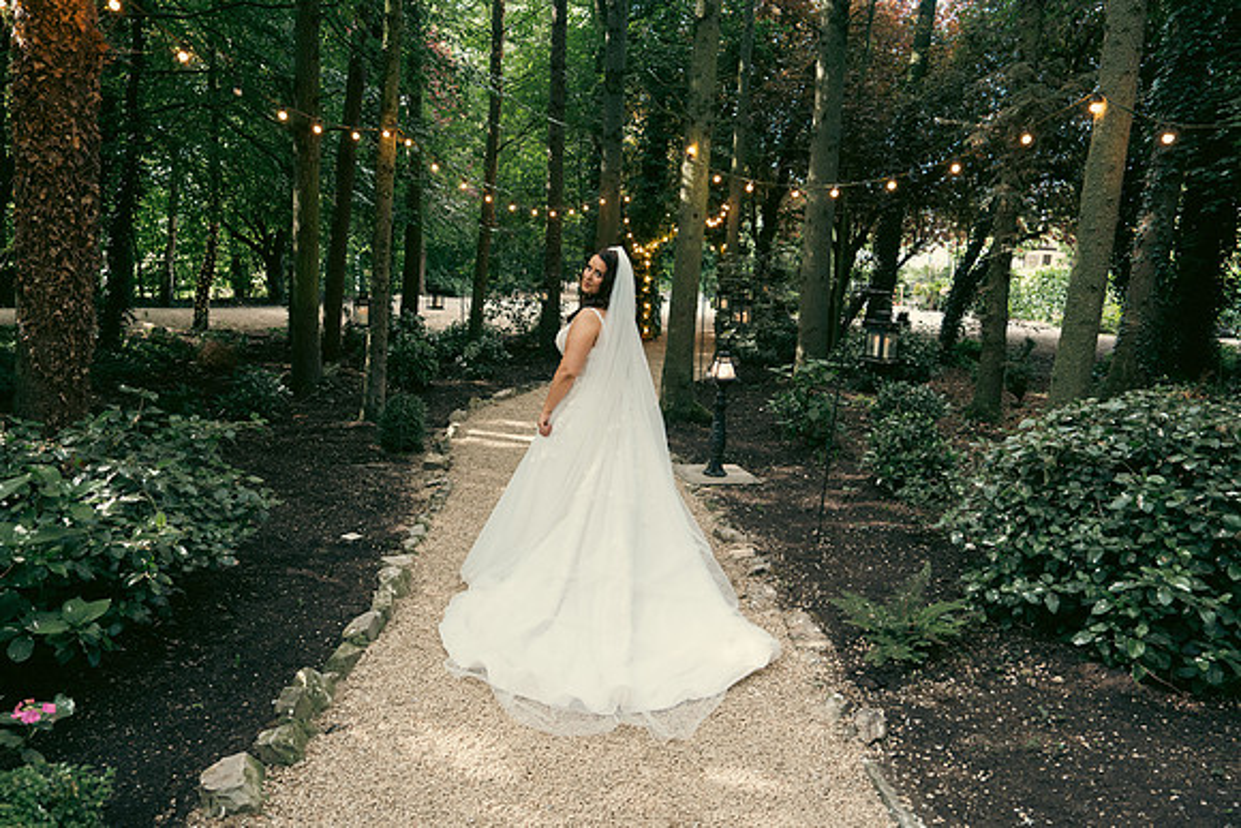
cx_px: 620
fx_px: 827
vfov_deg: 53.2
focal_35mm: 24
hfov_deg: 73.7
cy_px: 414
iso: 500
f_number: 3.5
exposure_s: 1/200
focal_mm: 24
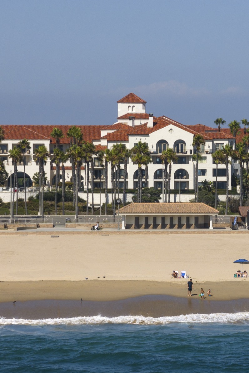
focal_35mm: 231
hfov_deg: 5.9
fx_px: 2396
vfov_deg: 8.9
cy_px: 186
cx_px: 245
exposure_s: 1/1250
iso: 100
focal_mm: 30.71
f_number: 3.4
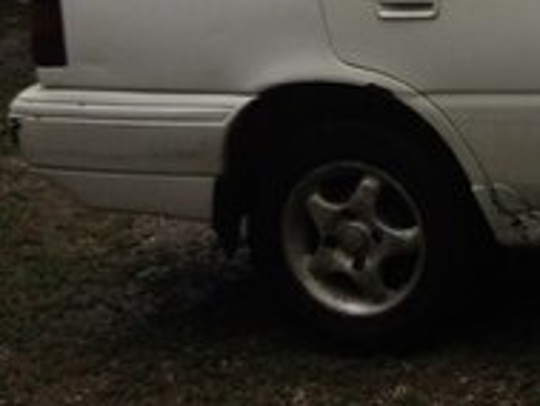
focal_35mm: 115
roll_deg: +7.1
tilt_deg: -7.5
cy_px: -142
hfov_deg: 15.1
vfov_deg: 12.4
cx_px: 937
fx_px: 1795
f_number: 2.4
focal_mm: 4.12
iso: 50
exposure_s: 1/30
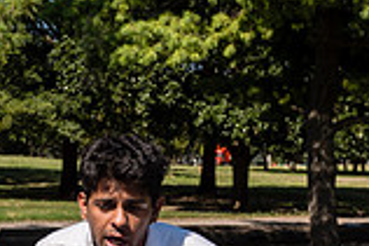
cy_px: 275
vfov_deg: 11.8
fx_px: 1167
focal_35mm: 114
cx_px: 91
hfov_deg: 17.9
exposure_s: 1/2500
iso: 200
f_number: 4
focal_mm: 31
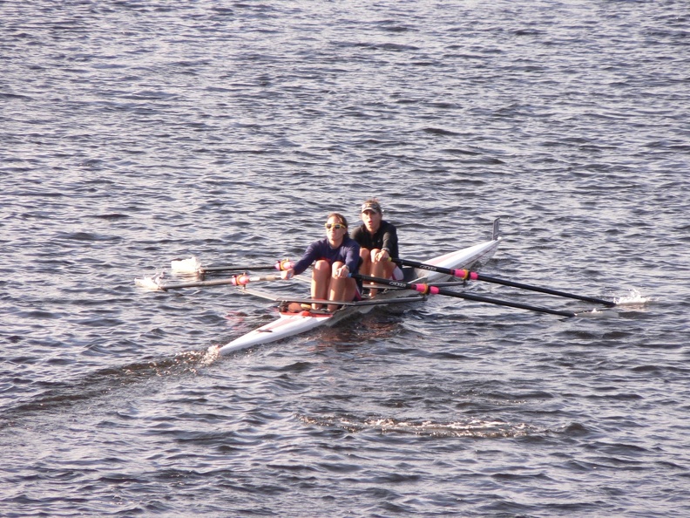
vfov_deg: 3.4
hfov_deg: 4.6
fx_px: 8611
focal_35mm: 432
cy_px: 259
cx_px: 345
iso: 80
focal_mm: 72
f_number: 4
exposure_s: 1/200
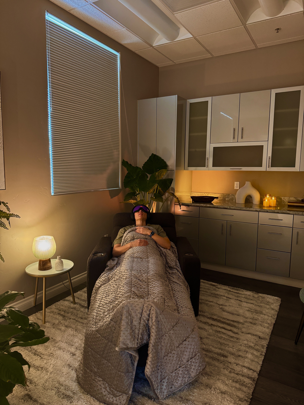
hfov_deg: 56.8
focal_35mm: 24
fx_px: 281
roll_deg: -0.3
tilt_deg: -7.0
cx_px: 152
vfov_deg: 71.6
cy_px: 202
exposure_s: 1/40
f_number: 1.78
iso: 640
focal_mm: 6.76
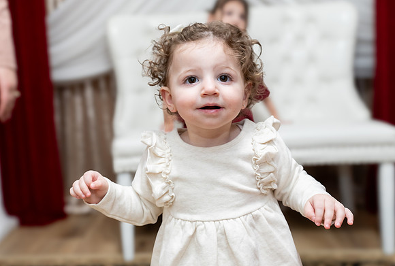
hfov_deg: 48.9
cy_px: 118
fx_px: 433
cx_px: 172
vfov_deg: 34.1
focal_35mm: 39
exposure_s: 1/125
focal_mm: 35
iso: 1250
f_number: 3.5
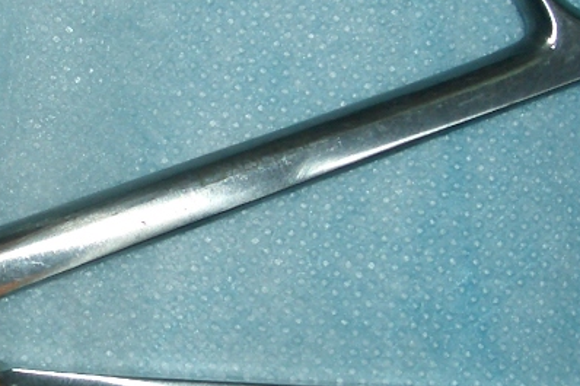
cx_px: 39
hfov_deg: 17.2
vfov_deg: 11.7
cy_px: 178
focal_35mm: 117
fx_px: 1884
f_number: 4.3
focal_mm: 5.8
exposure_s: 1/60
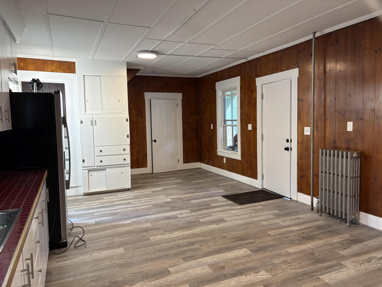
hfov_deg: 67.3
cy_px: 144
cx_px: 191
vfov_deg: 53.1
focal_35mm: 26
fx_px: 287
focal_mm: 5.96
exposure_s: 1/60
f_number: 1.6
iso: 125
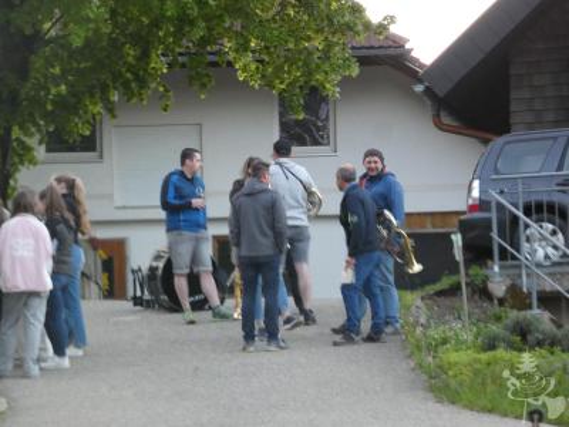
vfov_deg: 6.3
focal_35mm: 236
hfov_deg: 8.4
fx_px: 3879
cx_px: 284
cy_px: 214
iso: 800
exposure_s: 1/80
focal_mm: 42.3
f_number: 5.5
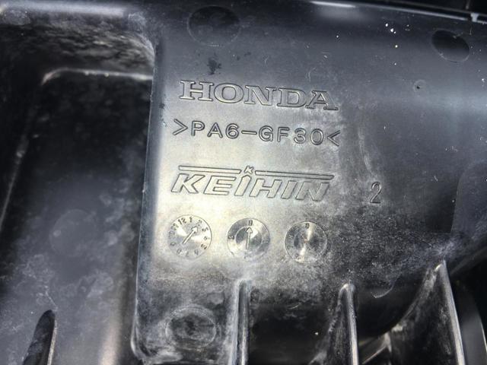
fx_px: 408
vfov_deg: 48.2
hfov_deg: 61.7
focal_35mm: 29
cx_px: 244
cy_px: 182
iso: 25
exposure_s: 1/92
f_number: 2.2
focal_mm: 4.15
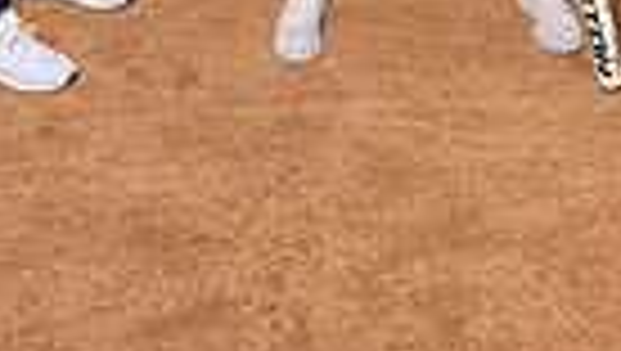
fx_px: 1632
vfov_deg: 10.4
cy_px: -518
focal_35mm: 99
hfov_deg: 21.5
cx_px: 405
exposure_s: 1/250
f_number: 8
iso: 160
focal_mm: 29
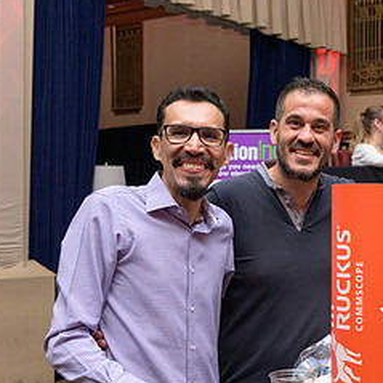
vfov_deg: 27.7
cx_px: 391
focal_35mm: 62
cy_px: 225
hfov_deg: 26.2
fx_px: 776
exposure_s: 1/160
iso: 2500
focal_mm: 25.5
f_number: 3.5
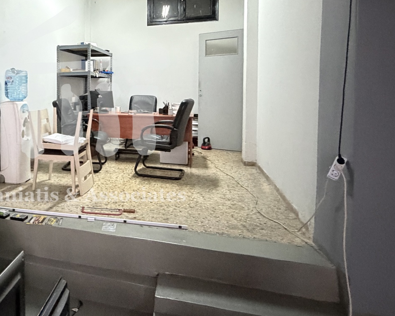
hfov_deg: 57.5
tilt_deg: -2.8
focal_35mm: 28
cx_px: 79
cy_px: 104
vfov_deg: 50.6
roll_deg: +0.2
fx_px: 327
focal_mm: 2.22
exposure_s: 1/50
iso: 1000
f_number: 2.2
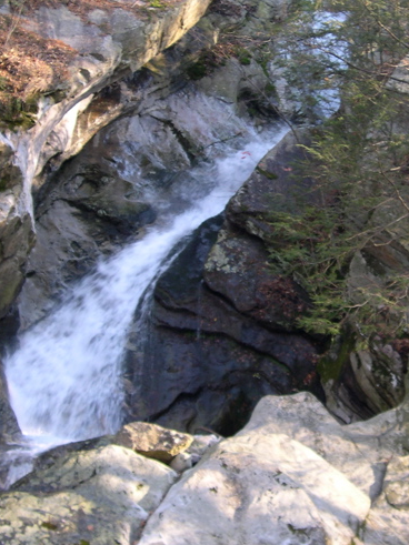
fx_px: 1040
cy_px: 178
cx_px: 323
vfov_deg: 29.2
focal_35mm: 66
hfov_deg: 22.0
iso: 100
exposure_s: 1/48.2
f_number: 2.8
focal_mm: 8
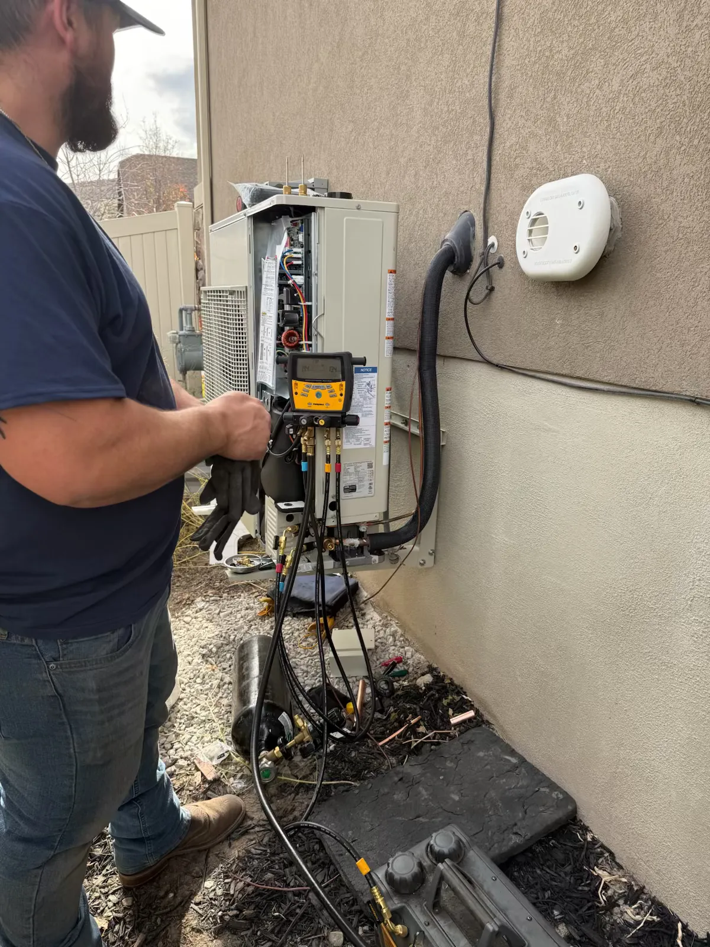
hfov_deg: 56.8
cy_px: 474
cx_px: 355
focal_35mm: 24
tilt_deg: -14.3
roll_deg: -1.6
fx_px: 656
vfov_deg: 71.6
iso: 80
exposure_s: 1/683
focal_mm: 6.76
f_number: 1.78
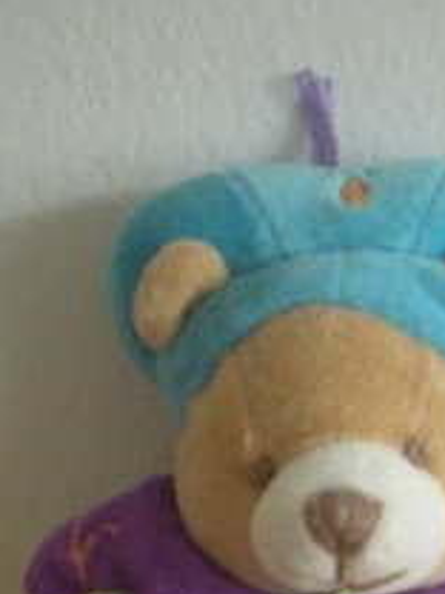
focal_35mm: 95
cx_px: 394
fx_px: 1628
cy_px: 668
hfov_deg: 15.4
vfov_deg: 19.7
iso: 242
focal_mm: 6.3
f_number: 3.1
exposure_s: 1/8
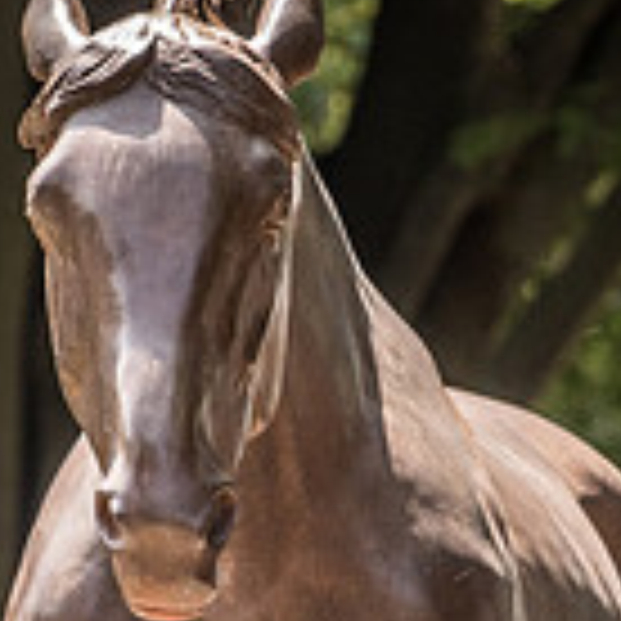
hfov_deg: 2.4
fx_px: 14553
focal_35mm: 717
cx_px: 248
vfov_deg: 2.4
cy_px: 655
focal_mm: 72
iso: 125
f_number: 4.5
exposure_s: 1/200
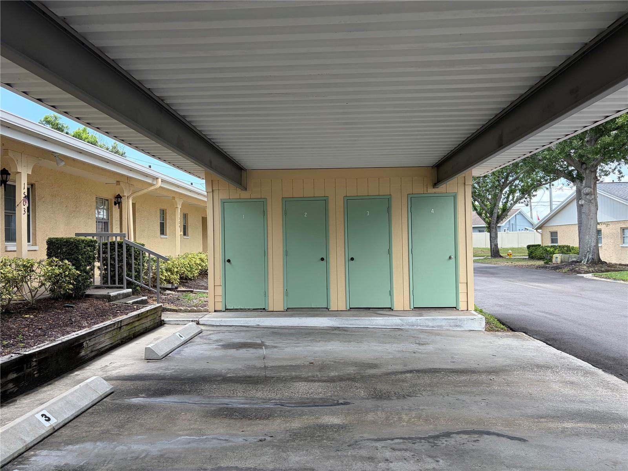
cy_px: 236
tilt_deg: +0.0
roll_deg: +1.6
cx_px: 314
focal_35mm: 26
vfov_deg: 53.1
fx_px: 472
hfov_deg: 67.3
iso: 64
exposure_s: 1/739
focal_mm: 5.96
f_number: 1.6
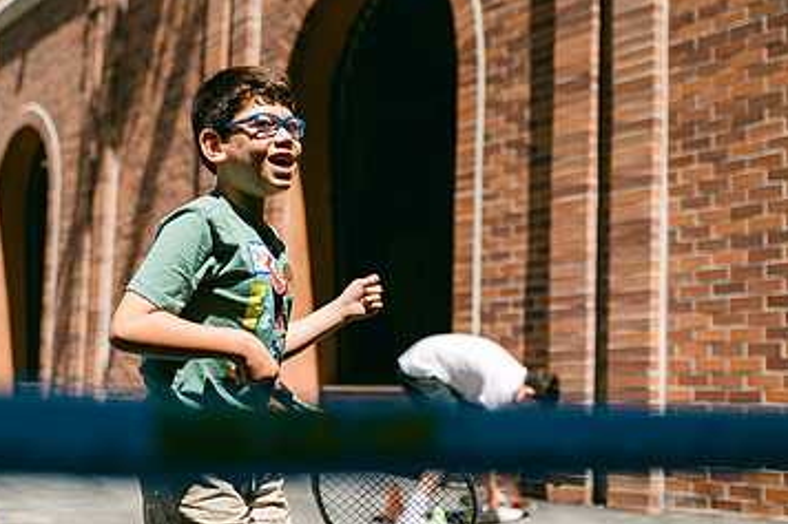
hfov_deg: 34.9
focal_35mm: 57
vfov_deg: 23.7
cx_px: 310
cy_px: 298
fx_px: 1247
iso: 100
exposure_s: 1/3200
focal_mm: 35
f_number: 2
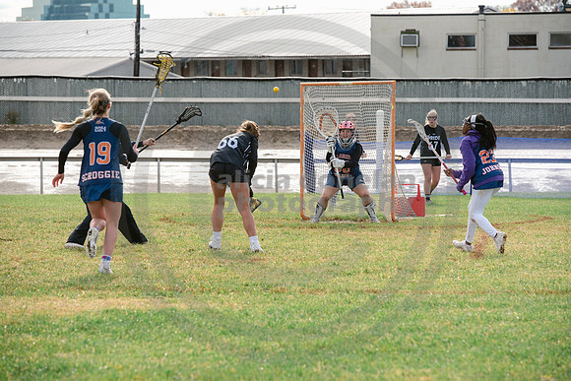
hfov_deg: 12.4
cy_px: 190
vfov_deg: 8.3
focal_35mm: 165
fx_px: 2618
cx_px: 286
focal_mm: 165
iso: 400
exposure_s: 1/2000
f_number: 5.6
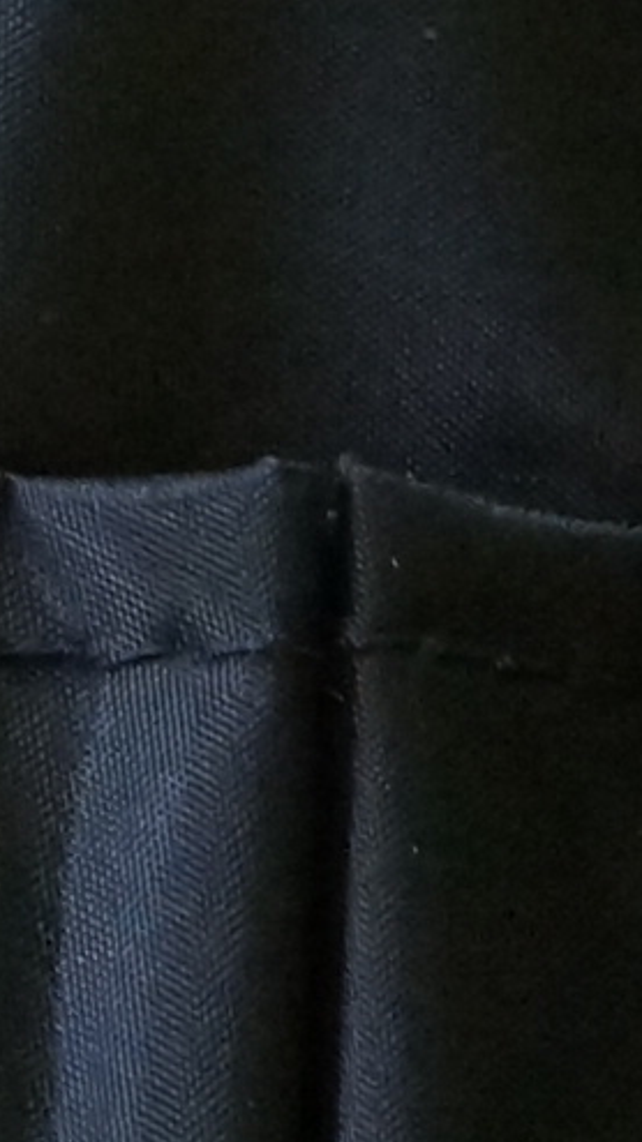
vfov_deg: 8.7
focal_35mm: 249
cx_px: 335
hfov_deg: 4.9
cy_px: 496
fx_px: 7545
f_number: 4
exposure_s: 1/80
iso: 3200
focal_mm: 22
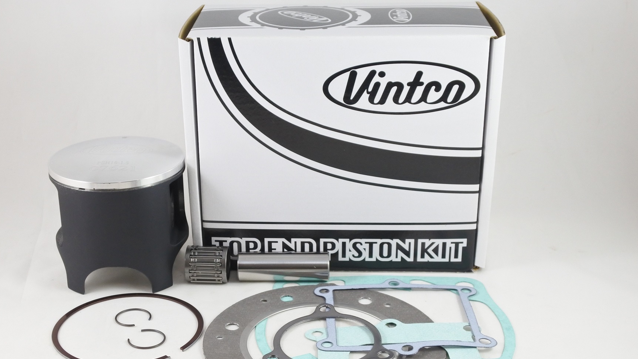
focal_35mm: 45
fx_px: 761
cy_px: 217
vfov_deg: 26.5
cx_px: 315
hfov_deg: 45.5
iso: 640
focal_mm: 15.7
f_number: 4.2
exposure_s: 1/125
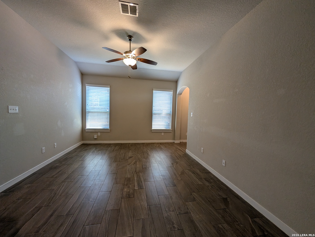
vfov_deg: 94.7
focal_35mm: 12
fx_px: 109
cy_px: 118
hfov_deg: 110.5
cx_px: 158
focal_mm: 2.02
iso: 103
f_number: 1.7
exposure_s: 1/120
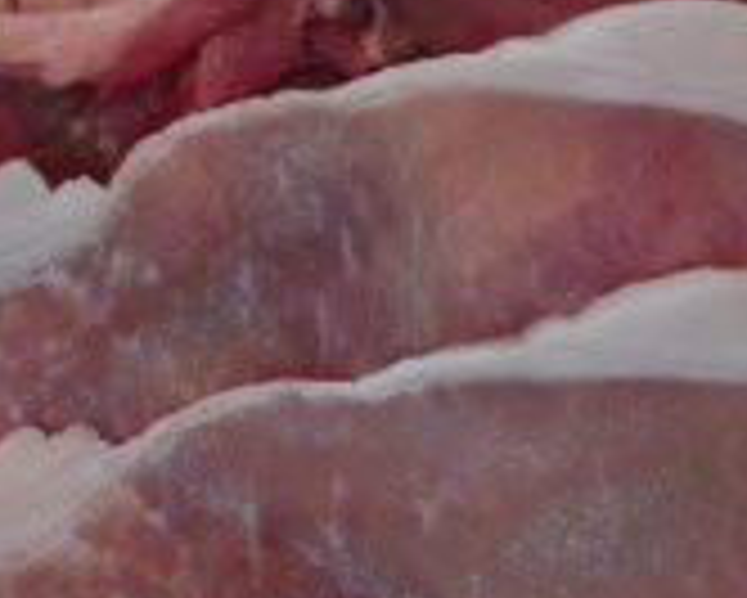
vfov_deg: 16.3
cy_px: 144
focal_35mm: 94
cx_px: 279
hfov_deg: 20.3
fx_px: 2079
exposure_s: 1/30
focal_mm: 4.4
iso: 400
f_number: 2.8
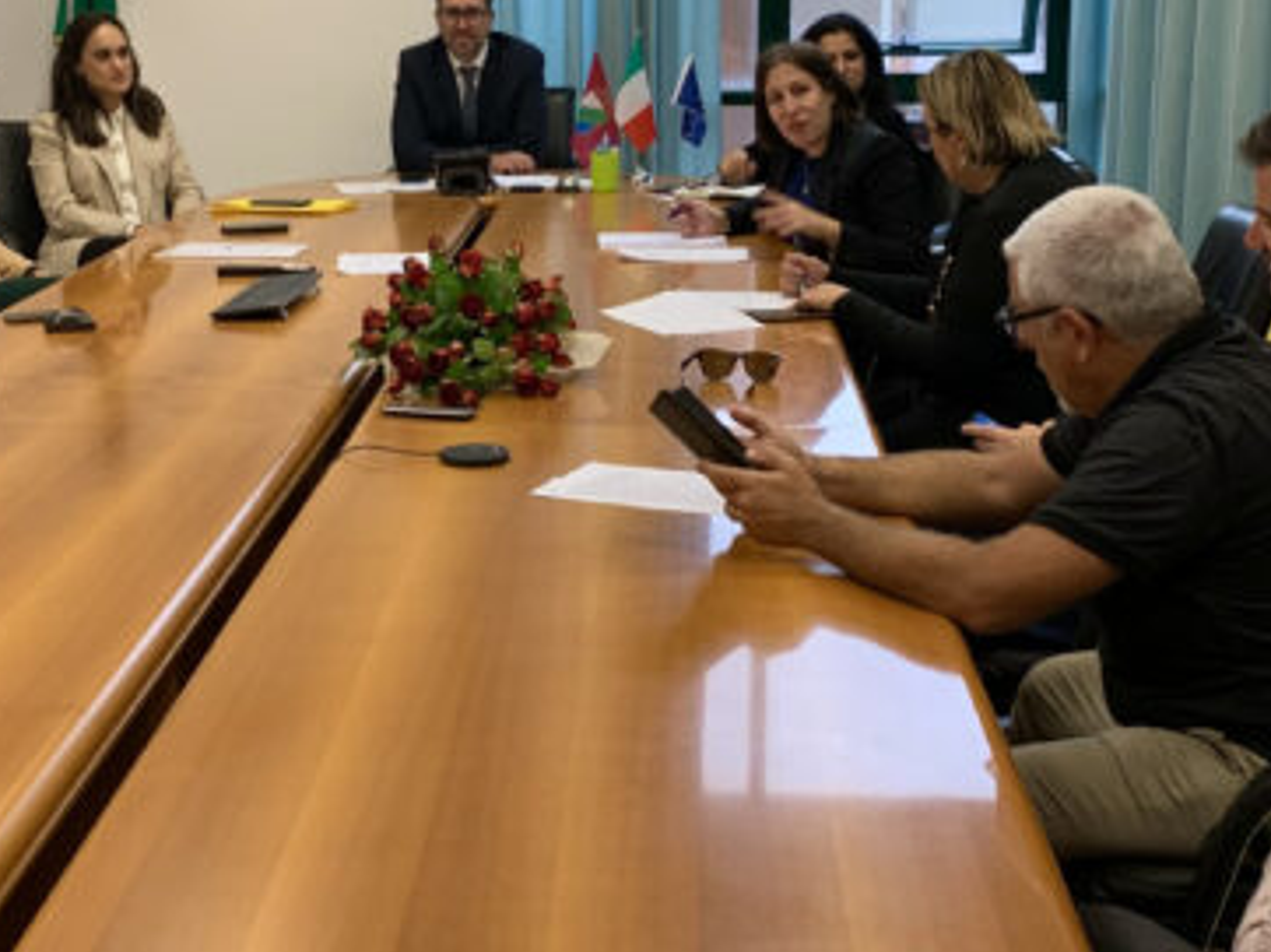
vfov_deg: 31.4
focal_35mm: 46
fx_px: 1688
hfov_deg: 41.2
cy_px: 362
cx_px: 541
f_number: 1.8
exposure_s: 1/50
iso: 64
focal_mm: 4.25
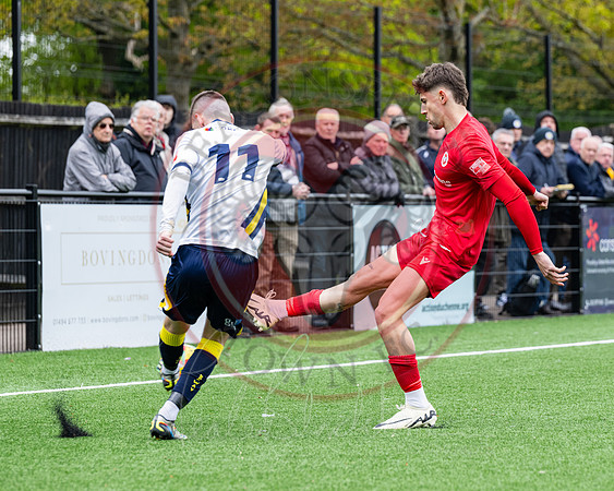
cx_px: 439
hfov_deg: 9.6
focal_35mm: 200
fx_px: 3633
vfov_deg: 7.7
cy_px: 239
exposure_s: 1/1600
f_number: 4
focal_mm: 145
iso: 500
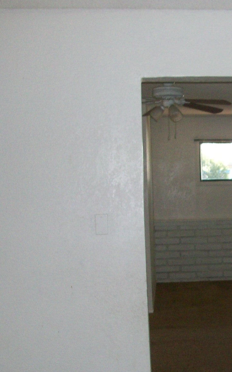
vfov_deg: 33.4
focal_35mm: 61
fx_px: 617
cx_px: 298
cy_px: 207
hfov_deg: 19.7
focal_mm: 5.7
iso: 160
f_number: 2.8
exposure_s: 1/60
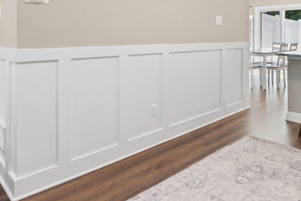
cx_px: 217
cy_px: 35
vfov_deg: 41.4
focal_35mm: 30
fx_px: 251
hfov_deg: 59.3
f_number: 9
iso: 250
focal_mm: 14
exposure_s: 1/20
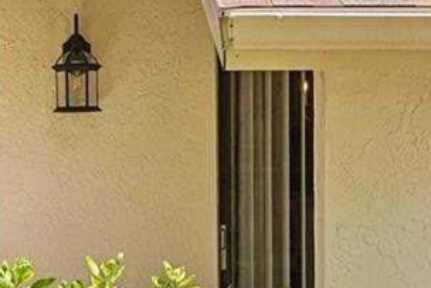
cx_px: 103
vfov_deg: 9.7
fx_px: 1701
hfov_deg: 14.4
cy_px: 217
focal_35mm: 142
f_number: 8
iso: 400
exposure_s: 1/500
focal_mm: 27
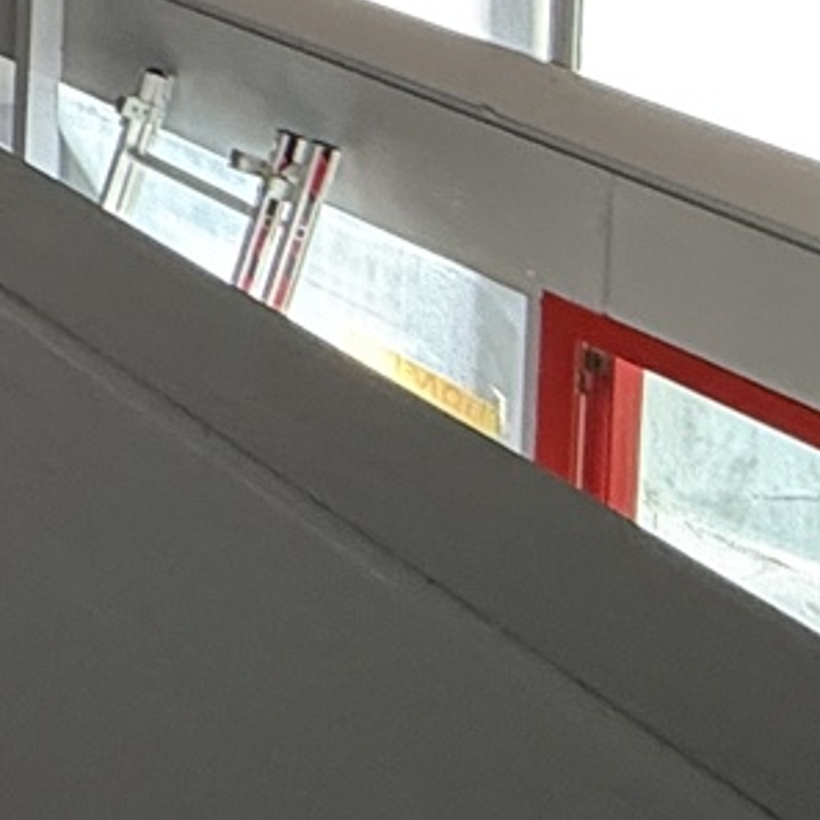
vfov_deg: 17.2
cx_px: -1353
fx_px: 2144
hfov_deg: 13.1
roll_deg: -1.3
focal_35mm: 80
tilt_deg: -2.1
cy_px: -704
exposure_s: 1/99
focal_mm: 2.22
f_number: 2.2
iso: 125
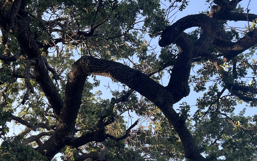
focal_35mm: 46
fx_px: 322
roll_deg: +3.1
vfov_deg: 27.3
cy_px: 136
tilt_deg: +42.2
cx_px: 85
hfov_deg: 42.9
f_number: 1.5
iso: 40
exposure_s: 1/158
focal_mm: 5.7
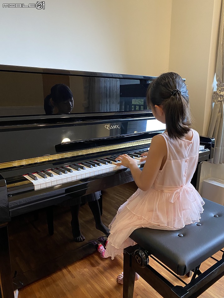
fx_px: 224
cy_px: 149
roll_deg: -0.5
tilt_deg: -12.1
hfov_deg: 53.1
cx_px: 112
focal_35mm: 26
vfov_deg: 67.3
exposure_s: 1/60
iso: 250
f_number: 1.8
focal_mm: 4.25
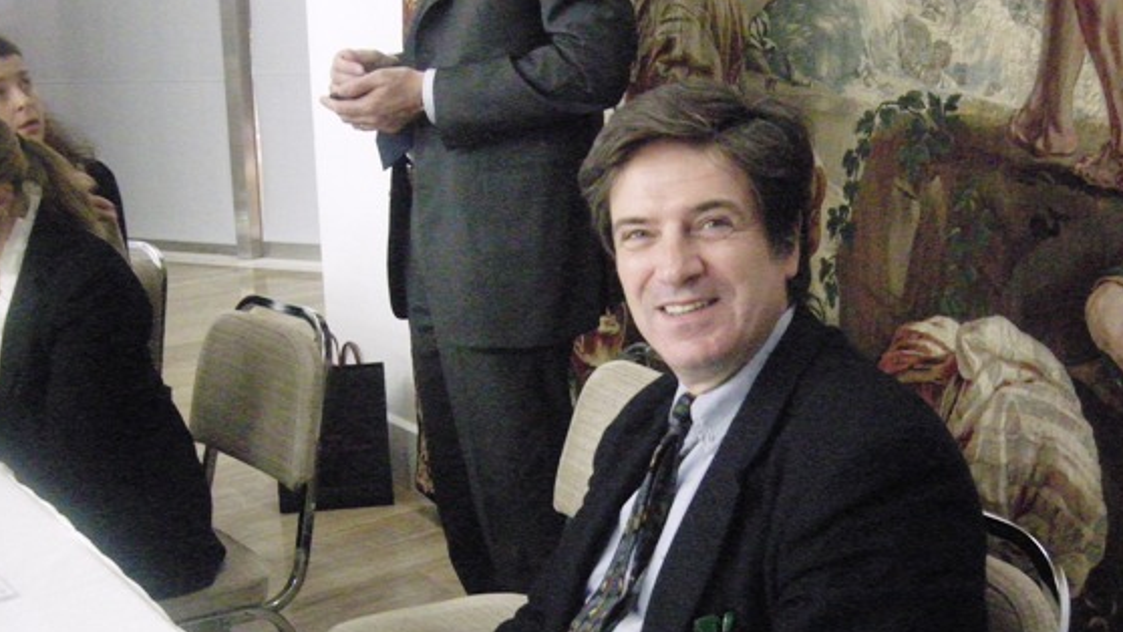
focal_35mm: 45
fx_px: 1340
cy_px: 417
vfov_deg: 26.4
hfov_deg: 45.4
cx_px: 618
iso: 1600
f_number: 2.7
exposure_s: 1/30
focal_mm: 7.5
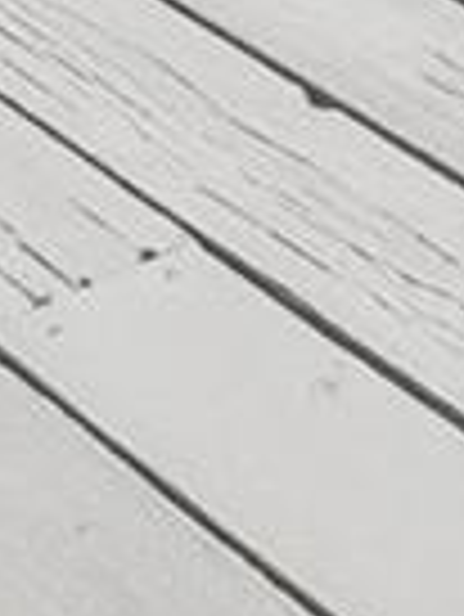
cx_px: 1541
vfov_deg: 8.5
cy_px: -1538
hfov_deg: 7.4
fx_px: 2998
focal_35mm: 168
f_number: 8
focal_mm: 10
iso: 400
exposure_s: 1/1250
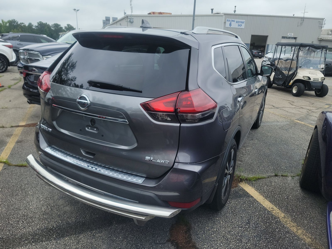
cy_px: 124
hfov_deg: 71.6
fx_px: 230
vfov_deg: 56.8
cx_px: 166
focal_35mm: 24
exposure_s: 1/308
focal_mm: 6.7
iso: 50
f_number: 1.8
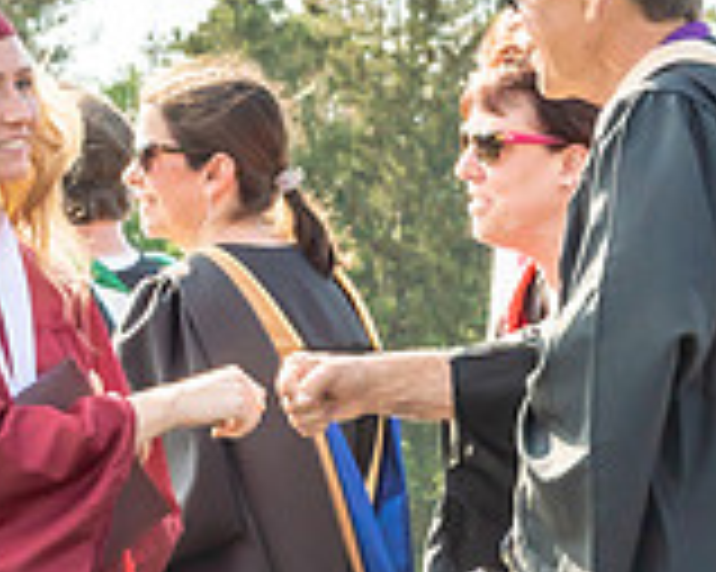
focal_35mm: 204
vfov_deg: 7.5
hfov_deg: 9.4
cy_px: 694
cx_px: 588
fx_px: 4320
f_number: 7.1
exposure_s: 1/500
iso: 200
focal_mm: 34
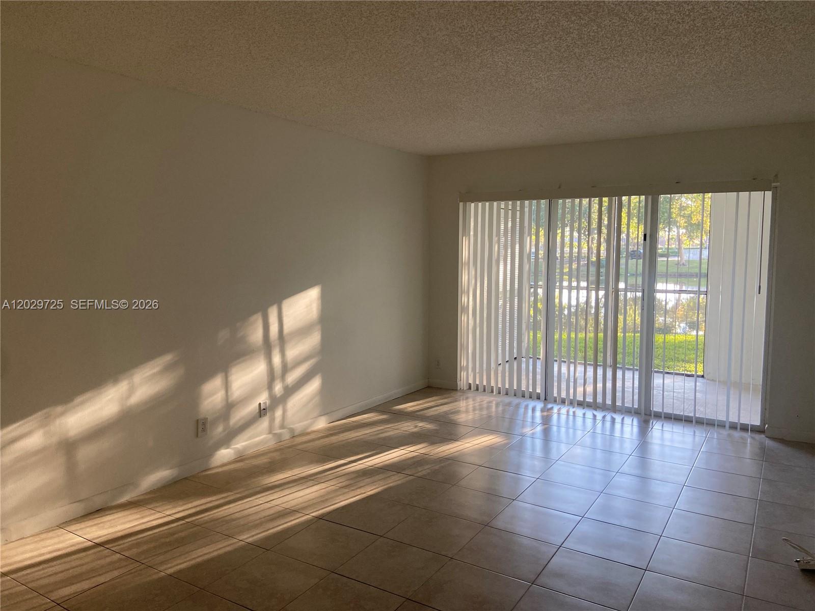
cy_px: 306
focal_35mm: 26
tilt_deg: -5.2
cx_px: 408
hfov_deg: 67.3
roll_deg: +0.4
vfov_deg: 53.1
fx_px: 612
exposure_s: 1/84
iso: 125
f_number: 1.8
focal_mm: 4.25
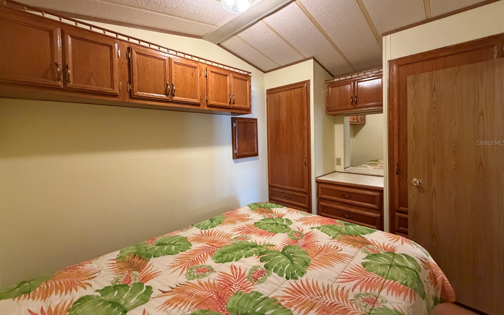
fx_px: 206
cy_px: 142
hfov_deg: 101.5
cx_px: 252
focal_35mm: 15
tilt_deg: -1.6
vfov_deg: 74.6
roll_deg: +1.6
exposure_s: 1/60
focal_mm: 2.22
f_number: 2.2
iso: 640
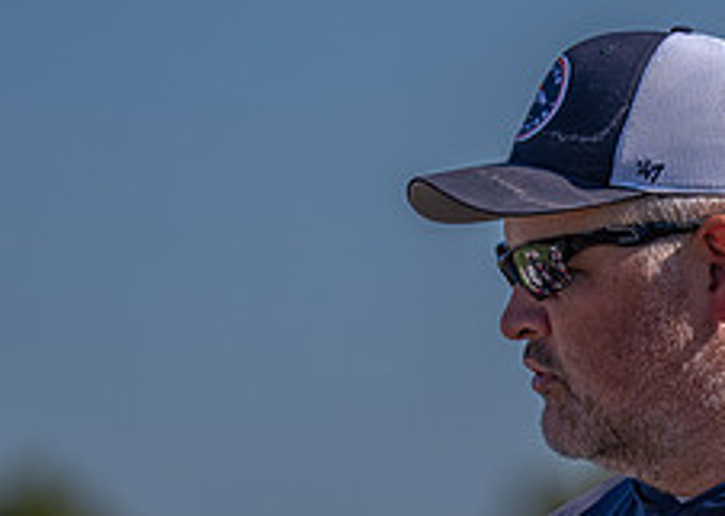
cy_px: 330
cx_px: 680
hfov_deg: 4.1
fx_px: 10224
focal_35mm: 497
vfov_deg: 2.9
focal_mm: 156
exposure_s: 1/4000
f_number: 2.8
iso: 100
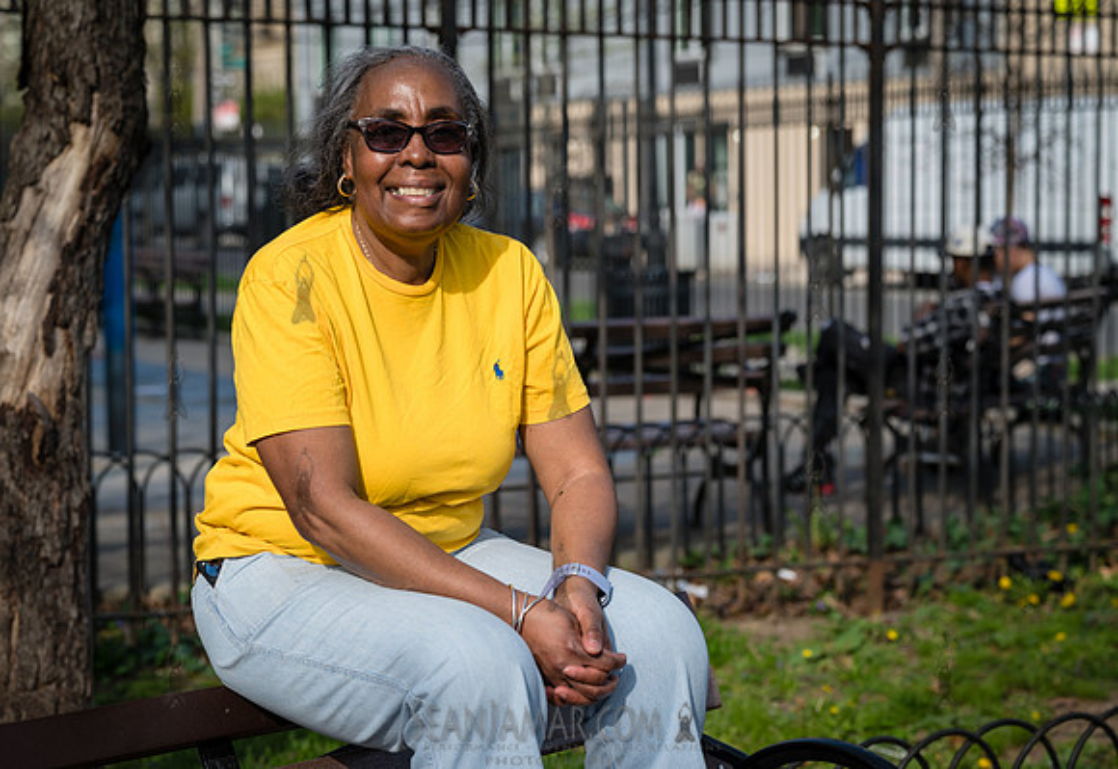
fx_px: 2588
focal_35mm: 83
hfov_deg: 24.4
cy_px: 394
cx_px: 593
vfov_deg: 16.9
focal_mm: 78
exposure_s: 1/1000
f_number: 4.5
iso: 200
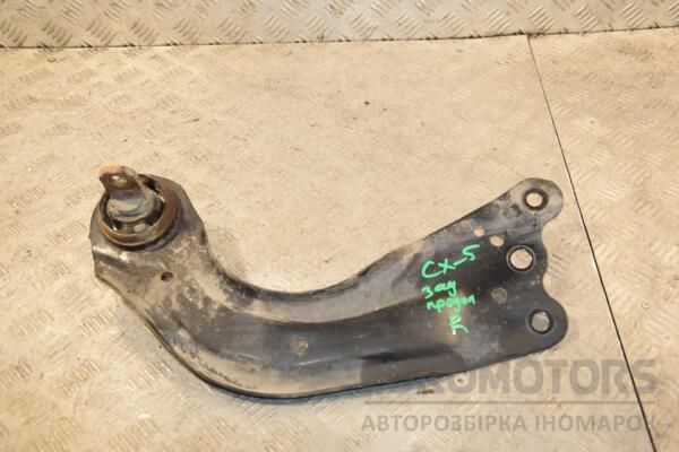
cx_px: 340
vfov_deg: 34.2
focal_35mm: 39
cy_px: 226
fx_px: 736
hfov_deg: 49.6
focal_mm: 26
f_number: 5
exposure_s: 1/200
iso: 800
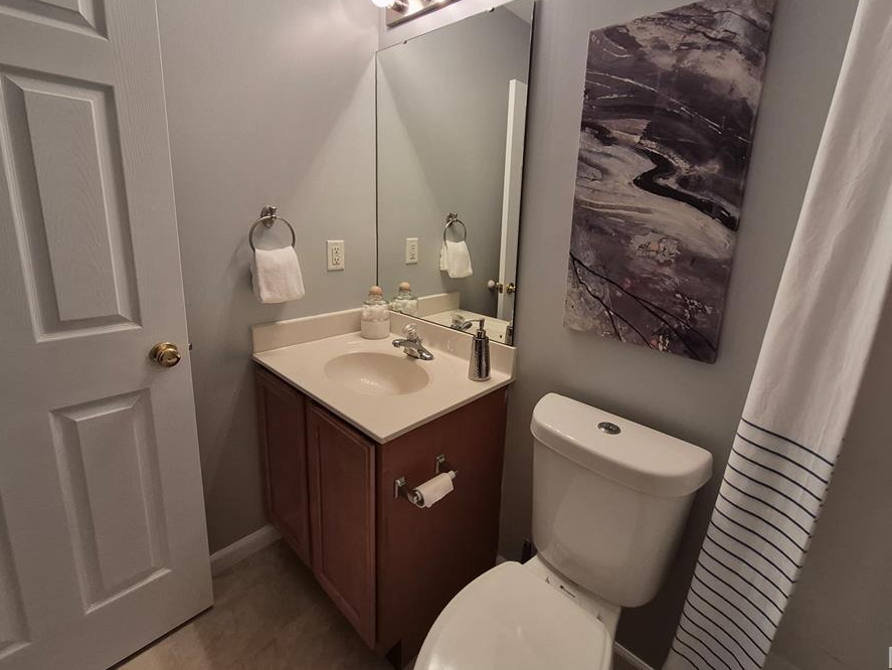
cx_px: 474
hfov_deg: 98.0
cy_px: 293
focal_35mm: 15
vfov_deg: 81.4
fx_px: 387
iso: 160
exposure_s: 1/60
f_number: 2.2
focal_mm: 1.74
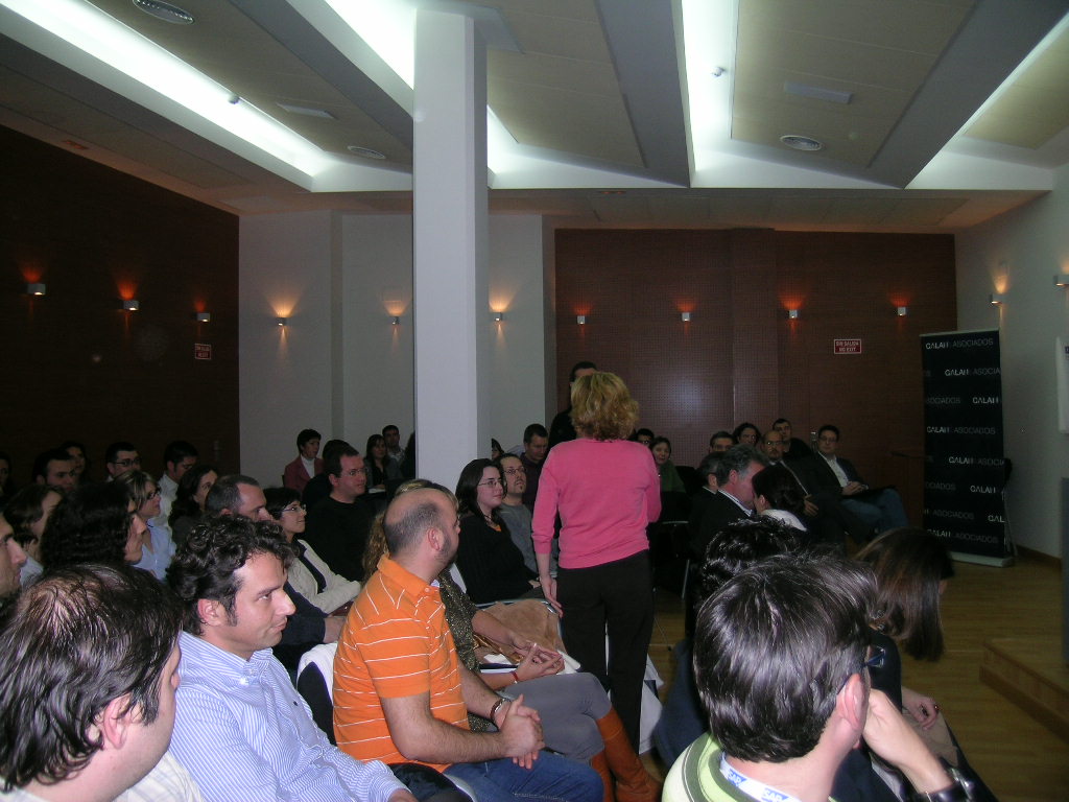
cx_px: 534
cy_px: 401
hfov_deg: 63.4
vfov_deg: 49.7
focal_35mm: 28
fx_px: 865
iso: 59
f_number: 2.8
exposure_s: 1/60.1
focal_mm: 5.8
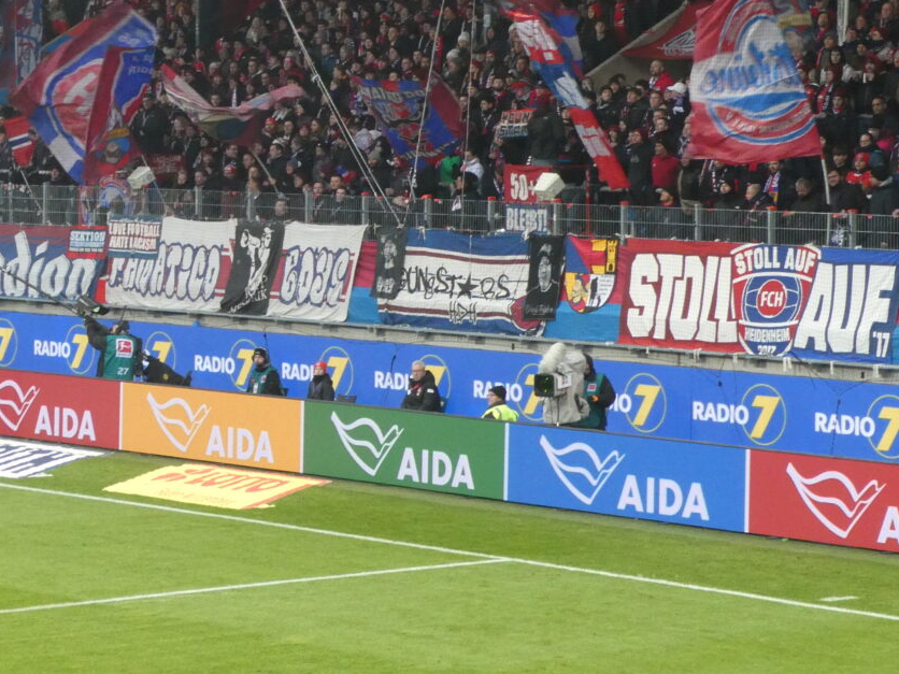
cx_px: 236
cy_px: 196
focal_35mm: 134
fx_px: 3480
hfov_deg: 14.7
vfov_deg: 11.0
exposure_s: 1/80
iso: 500
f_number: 4.5
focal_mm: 12.5
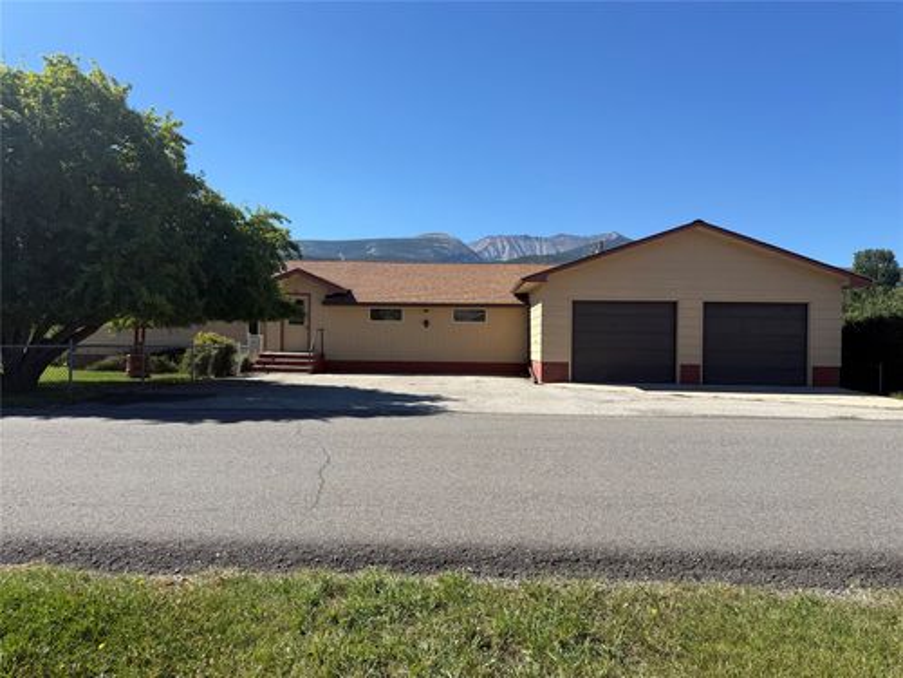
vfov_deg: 56.8
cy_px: 339
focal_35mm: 24
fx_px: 626
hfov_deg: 71.6
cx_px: 452
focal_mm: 6.76
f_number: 1.78
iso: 80
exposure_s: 1/3584
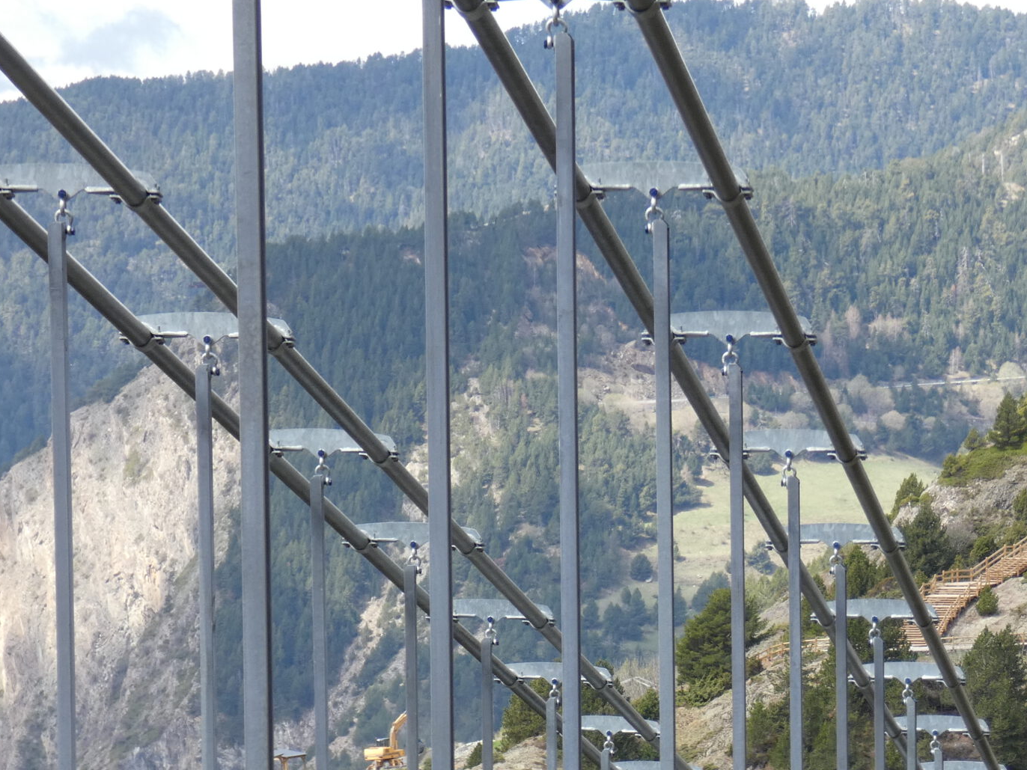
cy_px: 698
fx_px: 6201
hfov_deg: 9.4
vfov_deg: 7.1
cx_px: 865
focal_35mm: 209
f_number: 5
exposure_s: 1/160
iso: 80
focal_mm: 20.1
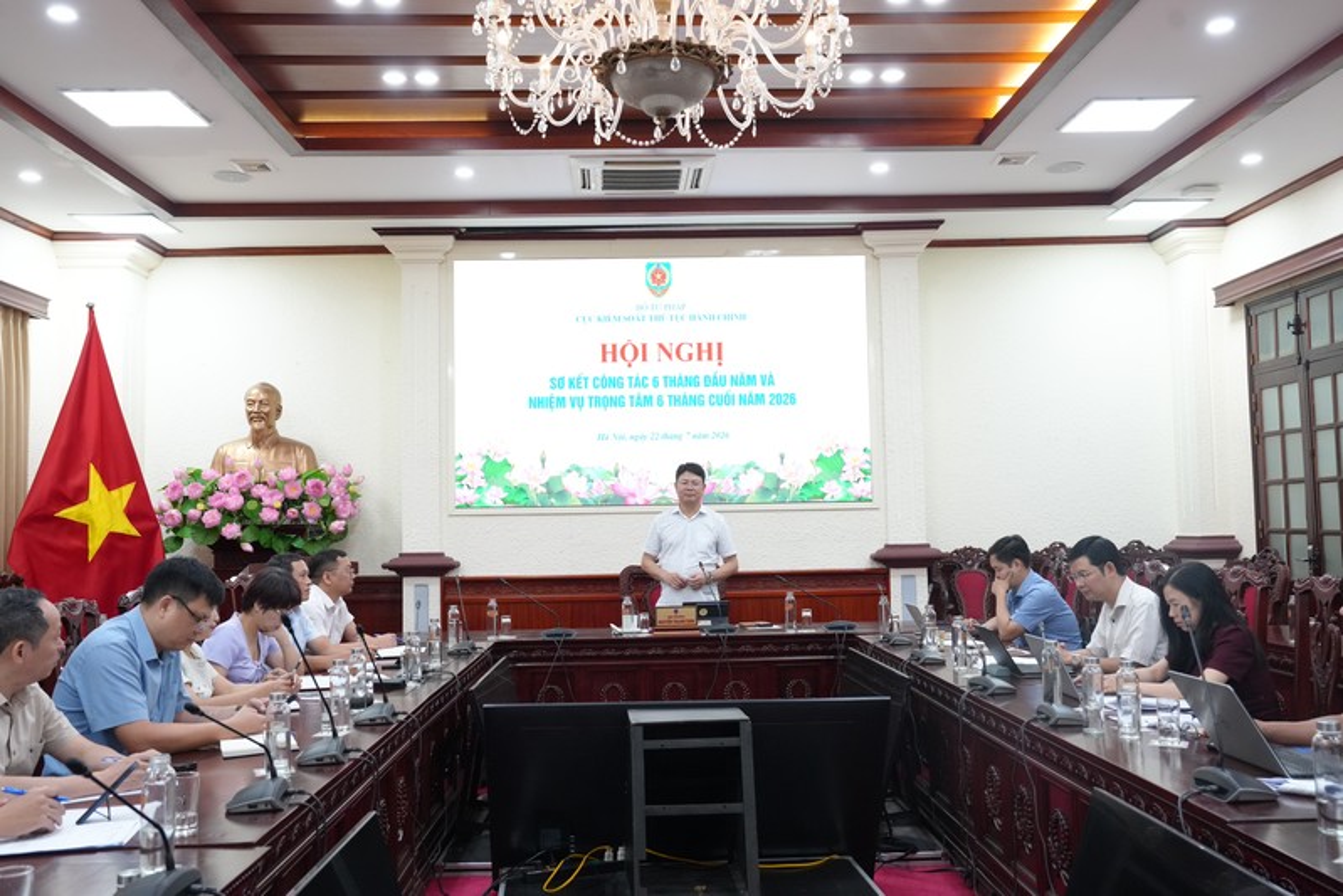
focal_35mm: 34
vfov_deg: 38.9
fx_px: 1269
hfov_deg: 55.8
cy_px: 448
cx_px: 672
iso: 5000
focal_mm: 34
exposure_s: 1/200
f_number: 5.6
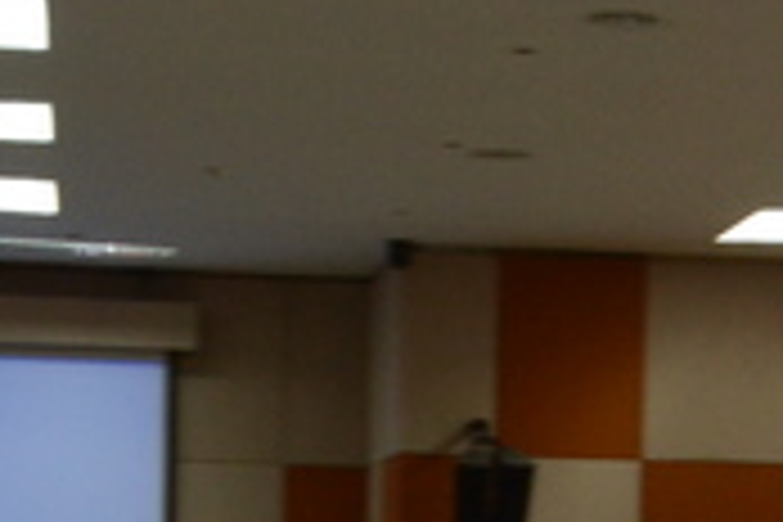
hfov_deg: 14.3
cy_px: 752
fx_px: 3110
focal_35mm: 143
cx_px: 558
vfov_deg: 9.4
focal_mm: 26
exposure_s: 1/80
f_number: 5.6
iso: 1600
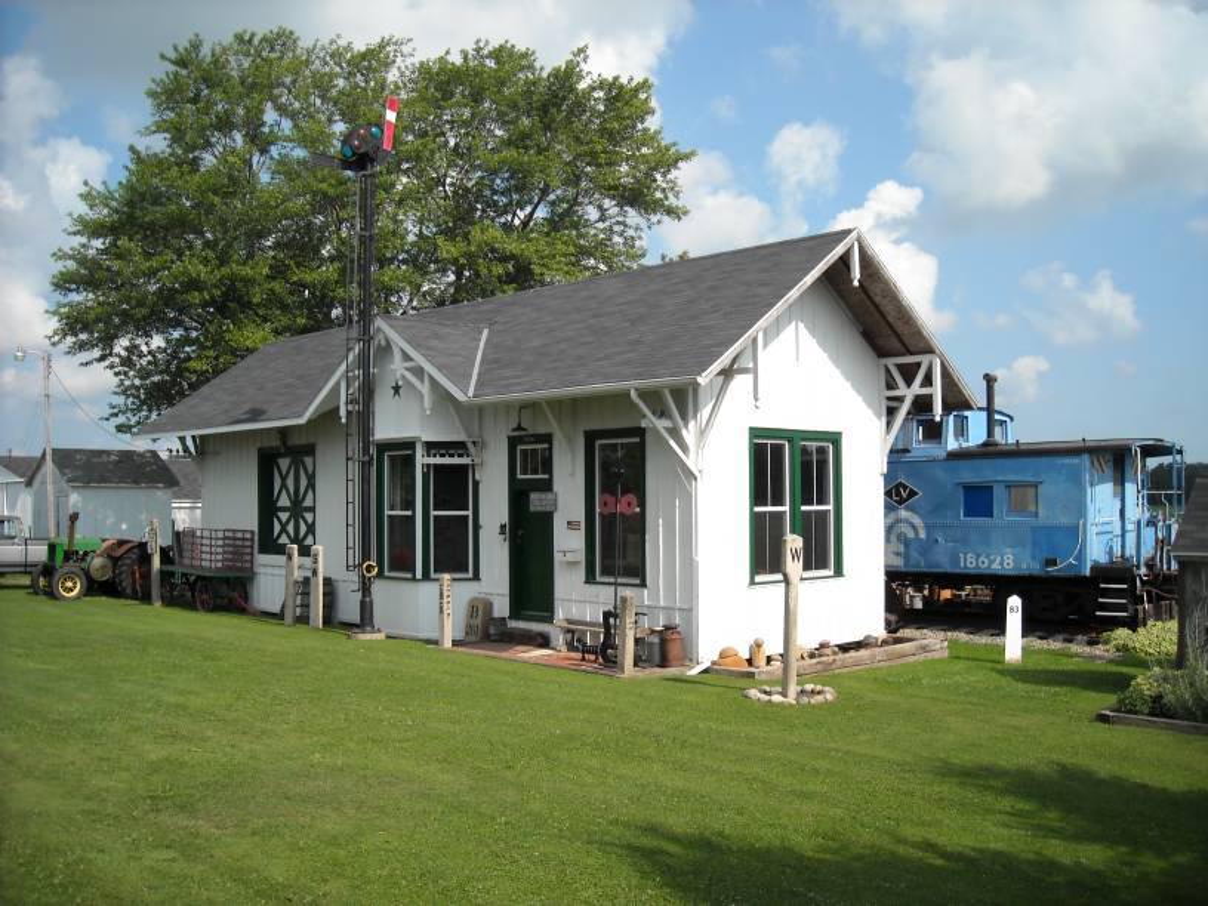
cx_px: 604
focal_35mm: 35
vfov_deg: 40.7
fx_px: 1221
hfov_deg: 52.6
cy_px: 453
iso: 64
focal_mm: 5.7
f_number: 5.6
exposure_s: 1/284
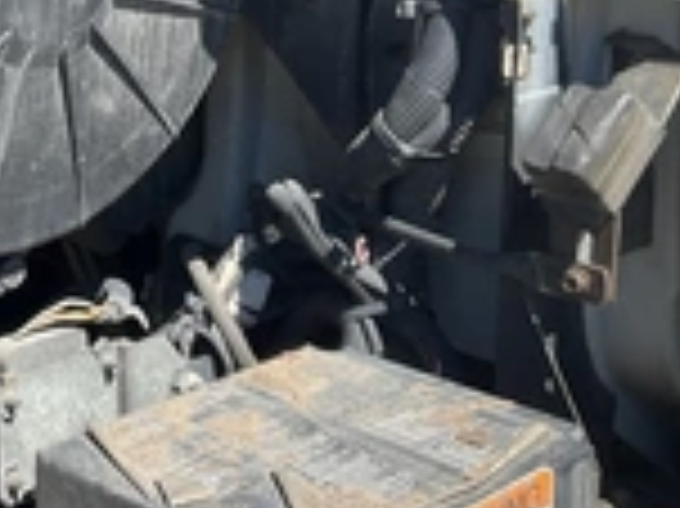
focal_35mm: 77
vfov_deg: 18.9
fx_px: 1511
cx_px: 32
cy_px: 76
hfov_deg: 24.4
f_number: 1.8
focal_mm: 3
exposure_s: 1/728
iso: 25
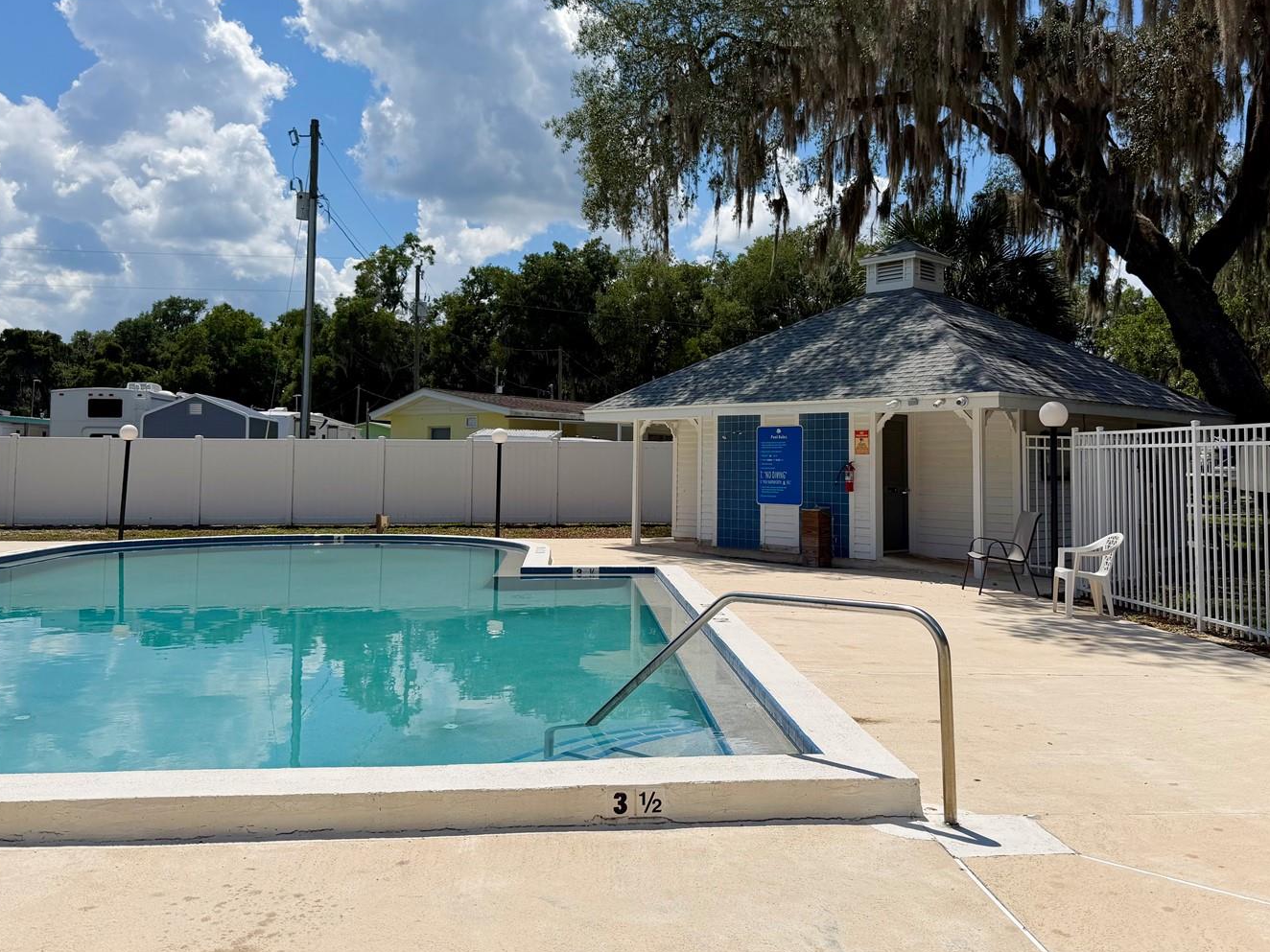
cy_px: 397
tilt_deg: +5.0
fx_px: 1064
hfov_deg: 61.6
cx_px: 676
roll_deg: -1.4
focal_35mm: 29
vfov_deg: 48.0
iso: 80
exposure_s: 1/11905
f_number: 1.78
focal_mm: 6.76
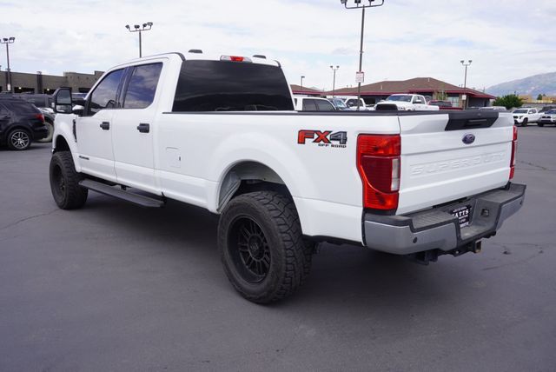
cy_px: 186
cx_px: 278
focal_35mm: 30
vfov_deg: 43.7
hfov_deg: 61.9
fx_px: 464
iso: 100
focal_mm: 20
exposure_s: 1/125
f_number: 9
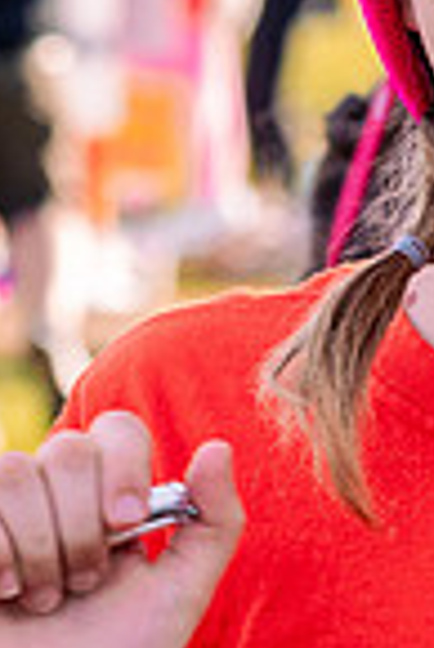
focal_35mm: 534
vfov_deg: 3.9
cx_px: 280
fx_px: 9633
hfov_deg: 2.6
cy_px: 165
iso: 800
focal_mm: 92
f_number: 6.3
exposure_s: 1/500
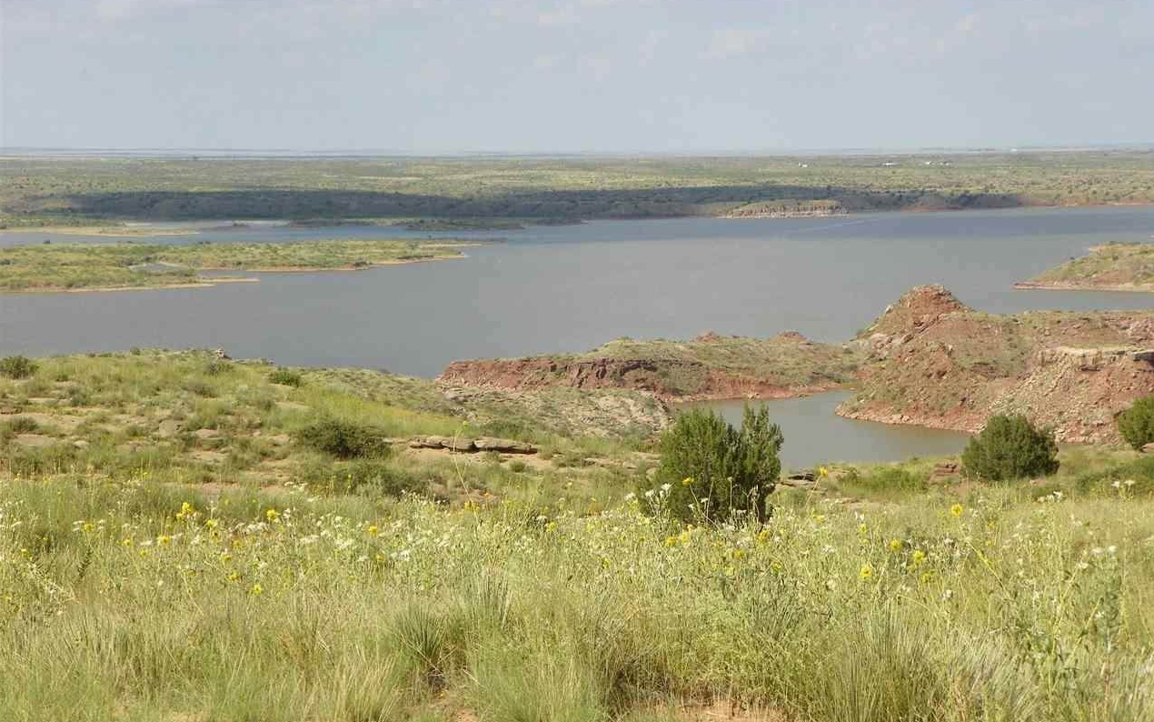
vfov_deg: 13.6
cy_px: 430
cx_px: 579
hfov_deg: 21.6
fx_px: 3019
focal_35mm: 96
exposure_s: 1/640
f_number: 4.5
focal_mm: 16
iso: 64
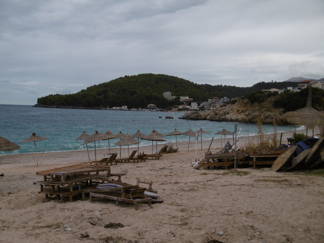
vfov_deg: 28.6
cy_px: 122
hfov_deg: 37.5
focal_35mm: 51
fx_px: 477
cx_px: 162
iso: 100
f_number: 4
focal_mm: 9.2
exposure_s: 1/800
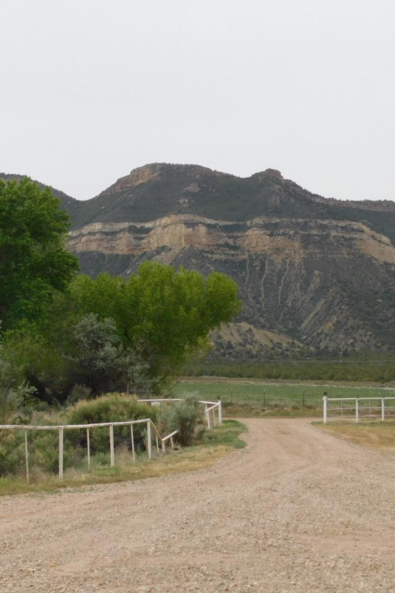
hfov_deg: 15.6
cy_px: 300
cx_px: -3
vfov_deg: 23.6
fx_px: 1416
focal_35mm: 86
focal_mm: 10.4
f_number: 4
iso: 125
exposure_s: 1/800
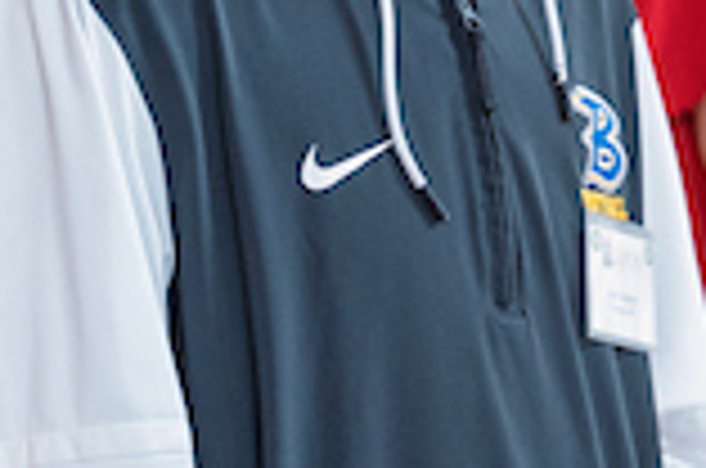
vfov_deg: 6.0
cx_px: 1048
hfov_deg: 8.9
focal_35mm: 227
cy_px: 112
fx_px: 4438
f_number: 3.5
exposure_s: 1/250
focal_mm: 59.2
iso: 4000
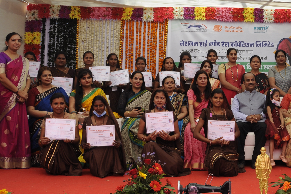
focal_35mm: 56
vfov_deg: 24.0
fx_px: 452
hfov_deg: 33.6
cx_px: 266
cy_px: 68
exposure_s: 1/100
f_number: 8
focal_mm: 18
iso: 200
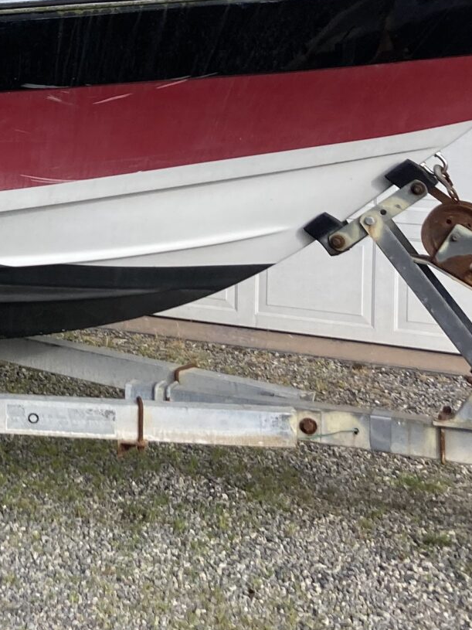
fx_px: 1600
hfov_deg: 14.8
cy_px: 44
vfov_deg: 21.7
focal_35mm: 88
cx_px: -365
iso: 20
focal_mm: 3.99
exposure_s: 1/1185
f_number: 1.8
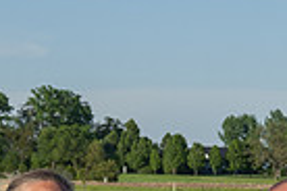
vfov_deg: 5.1
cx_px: 163
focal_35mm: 266
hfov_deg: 7.7
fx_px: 2120
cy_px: 327
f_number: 11
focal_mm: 44
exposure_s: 1/250
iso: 160
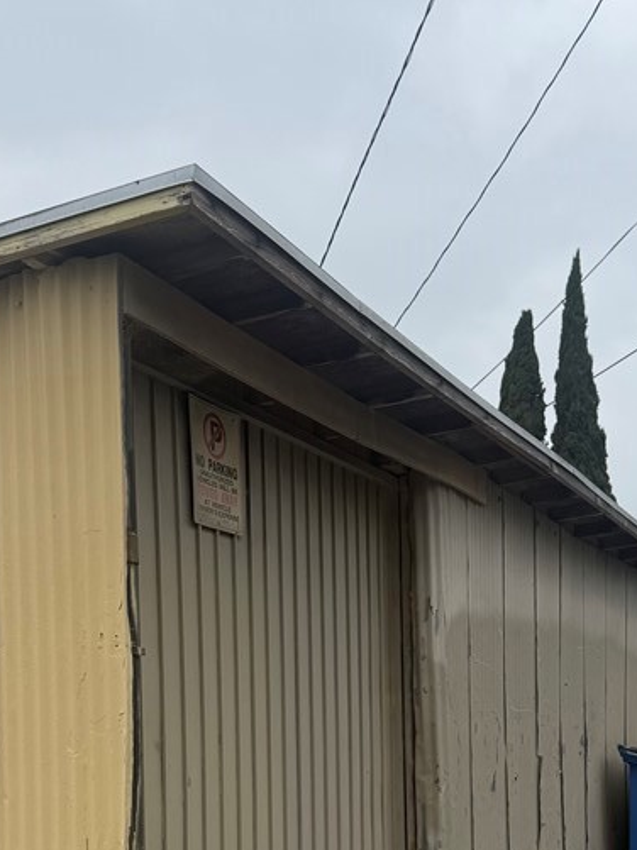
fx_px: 1203
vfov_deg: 37.0
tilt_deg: +2.5
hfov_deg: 29.6
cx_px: 307
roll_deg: +0.2
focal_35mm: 49
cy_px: 726
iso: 80
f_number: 1.78
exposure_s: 1/7353
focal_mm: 6.76
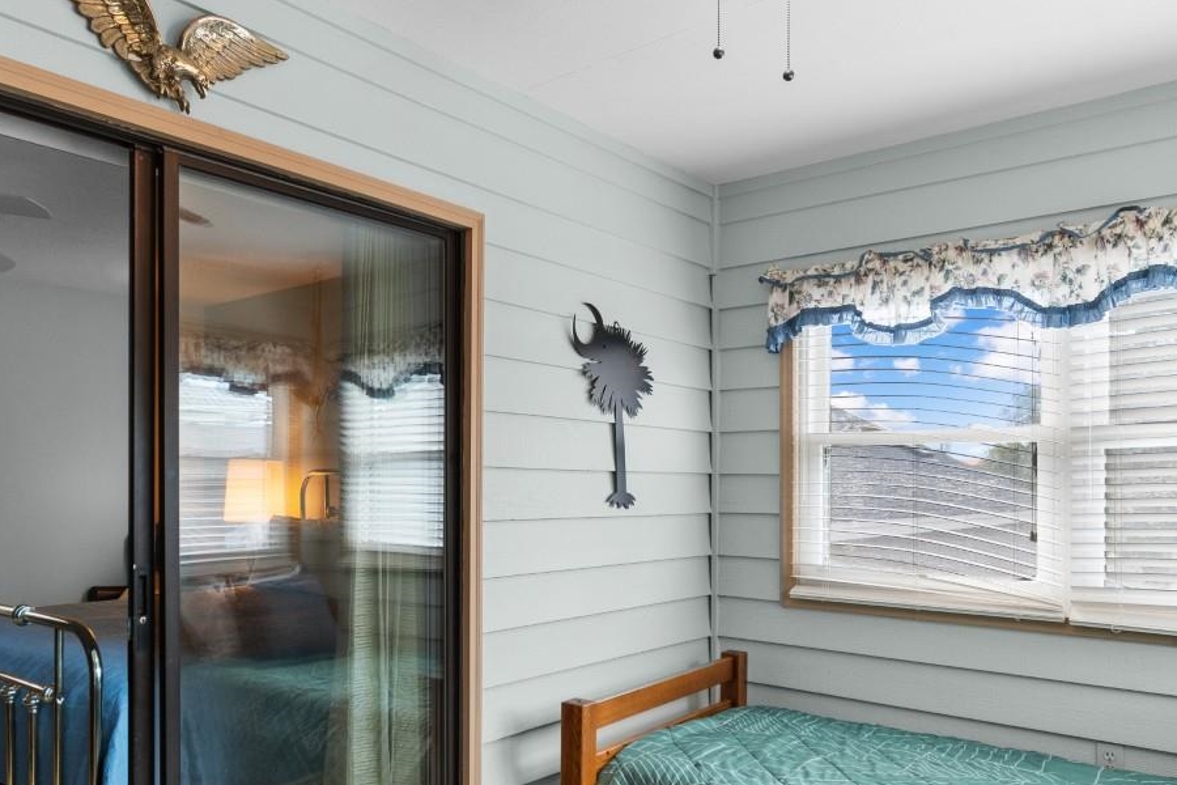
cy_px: 474
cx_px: 489
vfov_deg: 47.6
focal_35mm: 27
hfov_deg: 66.9
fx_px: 883
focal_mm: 10
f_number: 4.5
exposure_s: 1/20
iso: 100
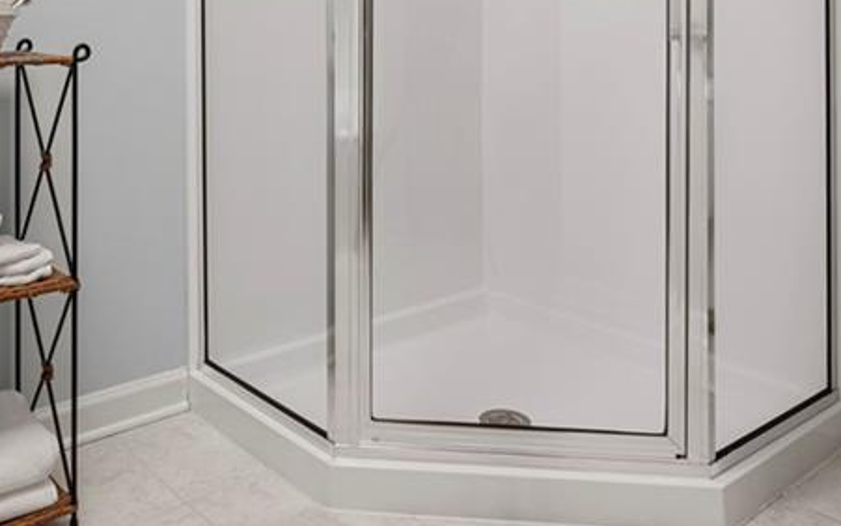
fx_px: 848
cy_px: 17
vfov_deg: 32.1
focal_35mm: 37
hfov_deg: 52.4
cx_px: 341
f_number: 8
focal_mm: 16
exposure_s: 1/5
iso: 200
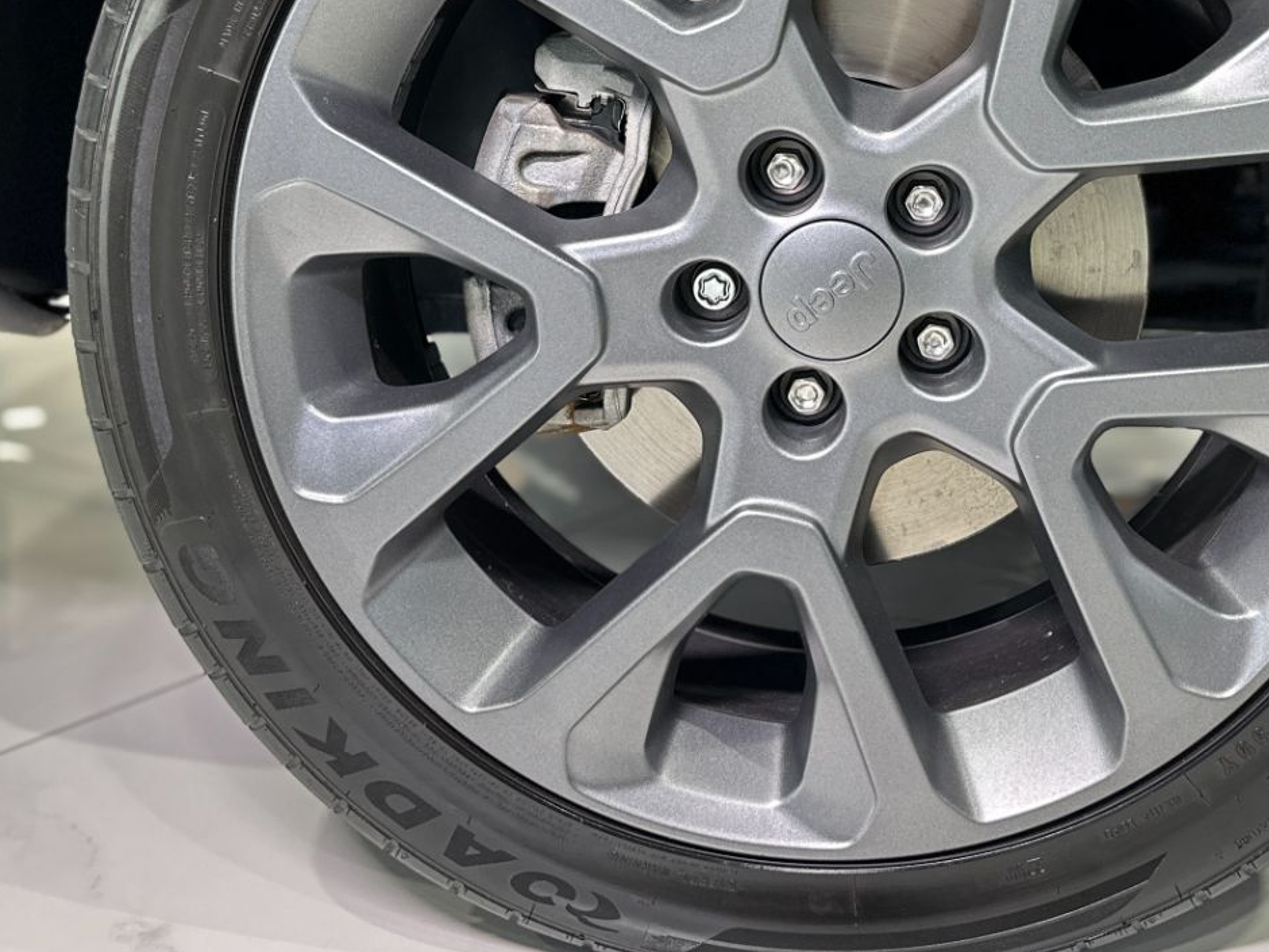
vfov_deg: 29.1
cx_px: 834
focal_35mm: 49
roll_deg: -1.2
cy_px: 212
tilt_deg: -9.1
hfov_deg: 38.5
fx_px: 1796
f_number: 1.78
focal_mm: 6.86
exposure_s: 1/60
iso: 160
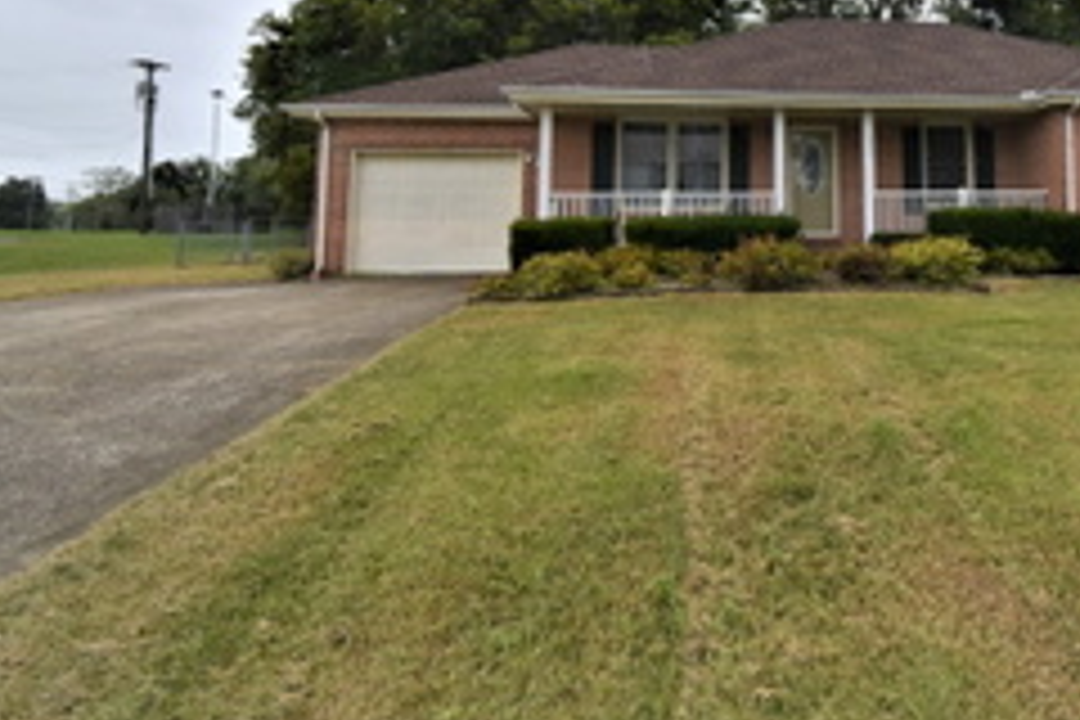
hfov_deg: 66.7
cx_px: 819
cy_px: 142
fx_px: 750
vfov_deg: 48.3
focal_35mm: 25
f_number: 6.3
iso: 200
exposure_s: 1/250
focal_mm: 10
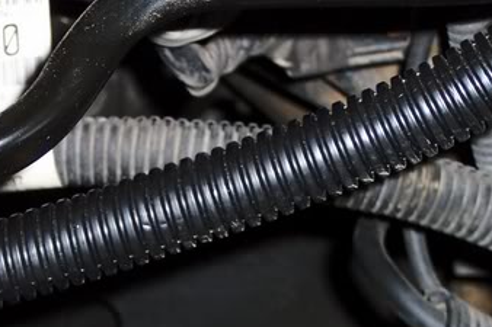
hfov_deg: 9.2
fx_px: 3060
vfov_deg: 6.1
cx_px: 49
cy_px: 225
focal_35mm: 224
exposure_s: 1/90
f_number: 4.1
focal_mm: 18.7
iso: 100
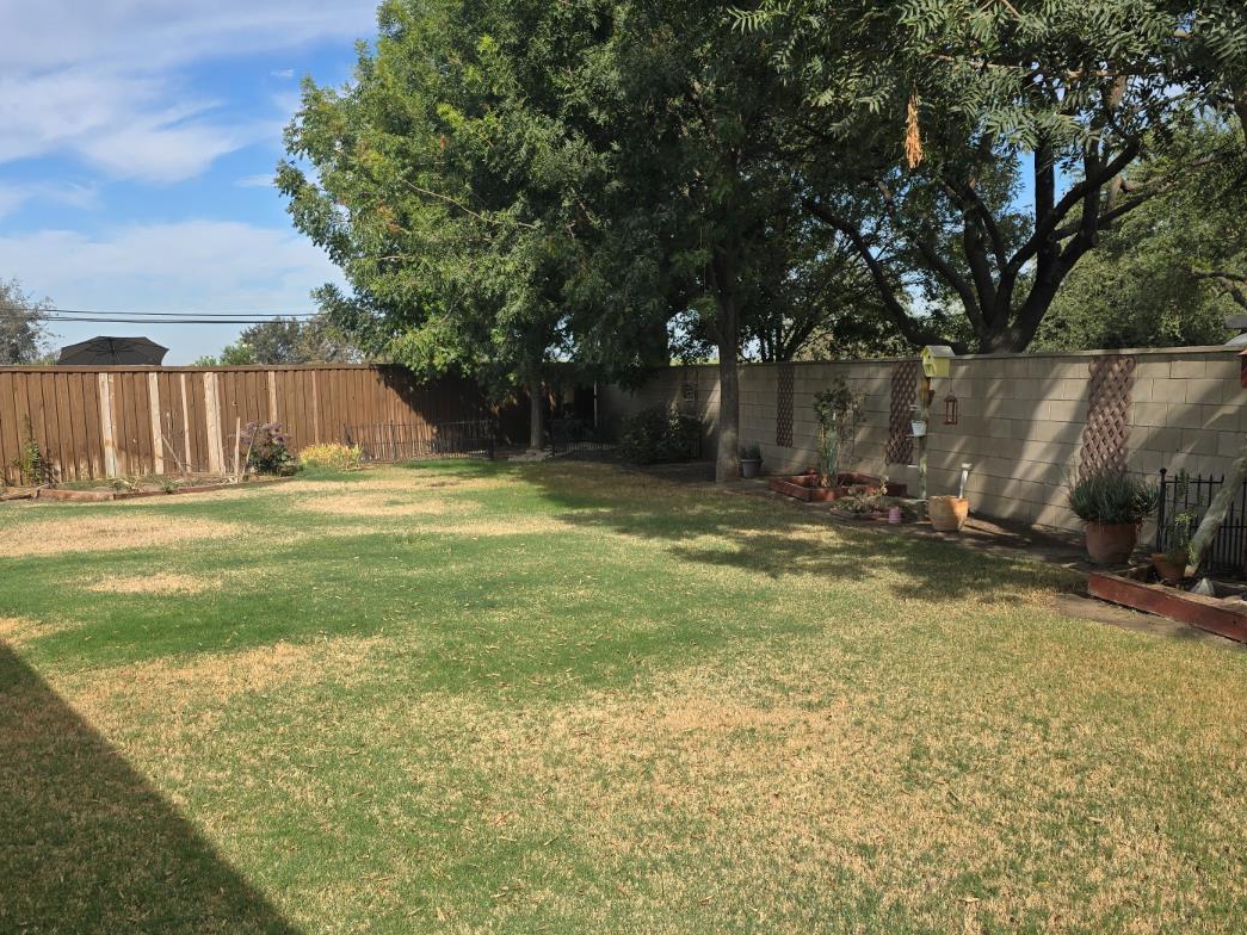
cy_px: 556
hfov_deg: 55.3
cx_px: 591
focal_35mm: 33
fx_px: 1189
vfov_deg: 42.8
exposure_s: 1/675
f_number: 1.7
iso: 12
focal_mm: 6.3
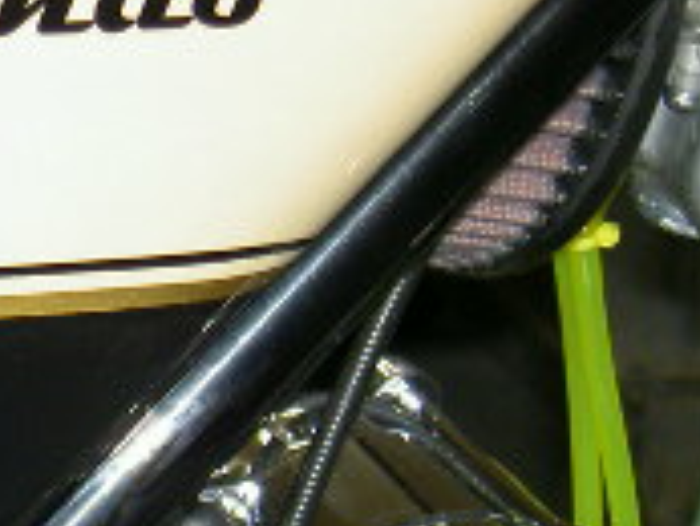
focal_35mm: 203
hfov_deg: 9.6
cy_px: 380
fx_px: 4108
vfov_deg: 7.3
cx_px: -117
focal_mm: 11.3
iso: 100
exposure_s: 1/60
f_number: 3.3
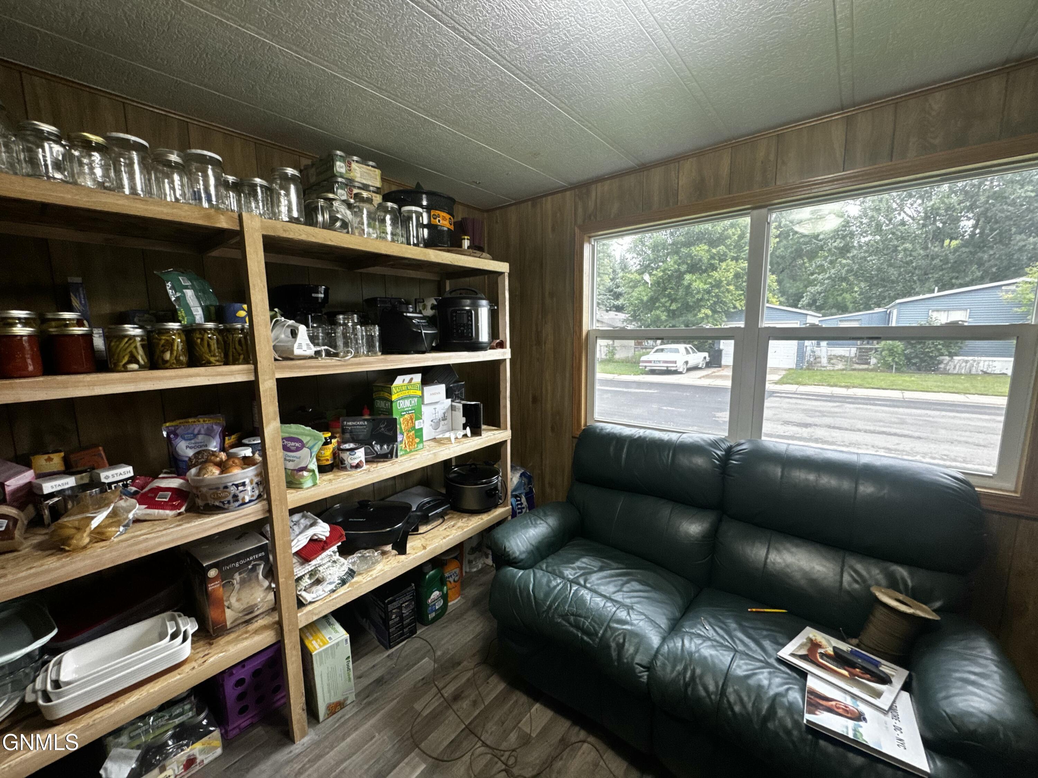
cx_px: 519
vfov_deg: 85.7
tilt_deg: -10.3
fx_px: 420
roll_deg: +1.7
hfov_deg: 102.1
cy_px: 389
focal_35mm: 14
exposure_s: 1/60
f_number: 2.2
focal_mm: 2.22
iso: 250
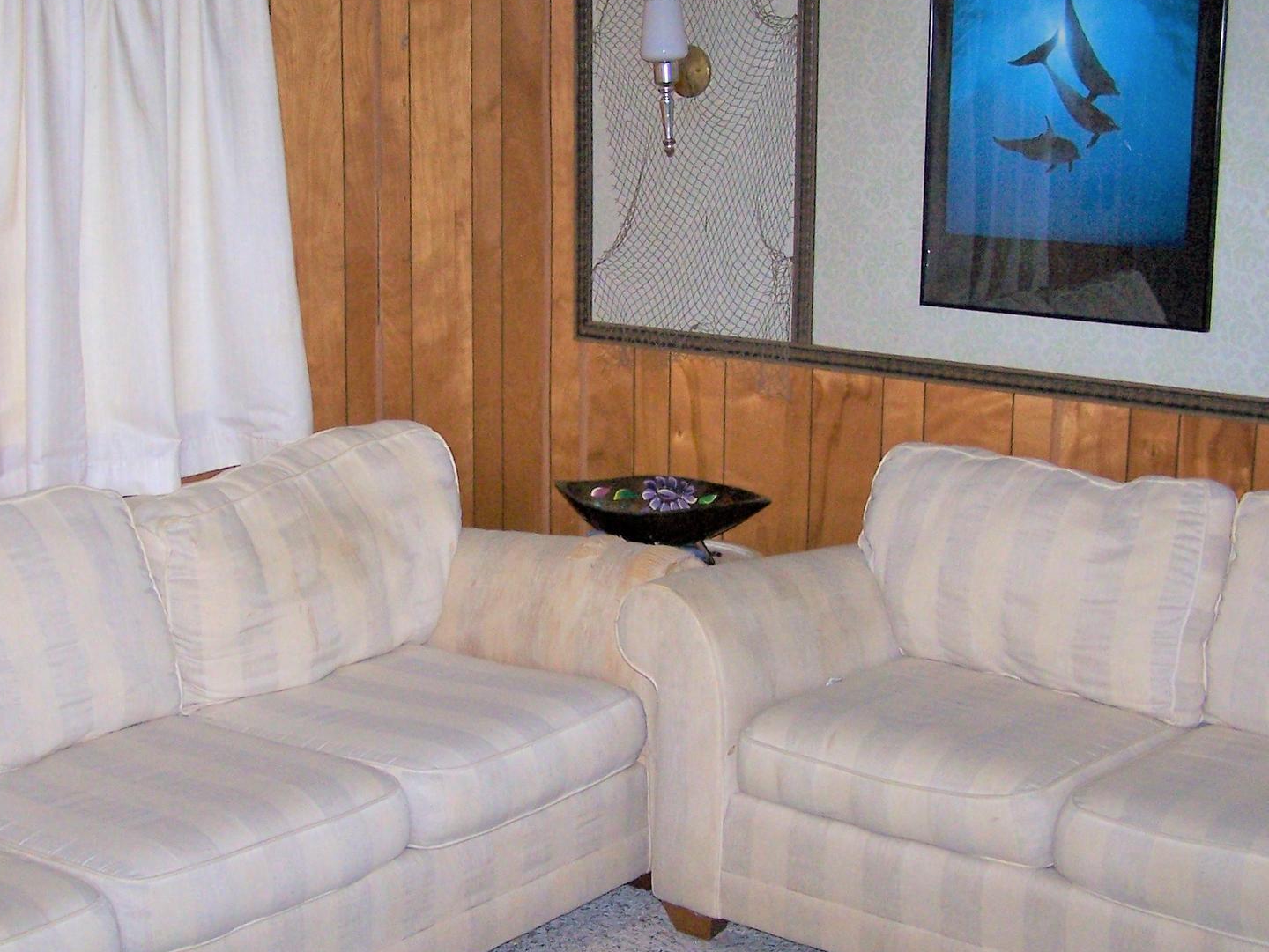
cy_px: 480
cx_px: 535
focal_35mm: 54
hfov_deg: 35.5
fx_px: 1980
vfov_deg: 27.0
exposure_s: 1/60
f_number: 2.8
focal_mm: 6.3
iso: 140
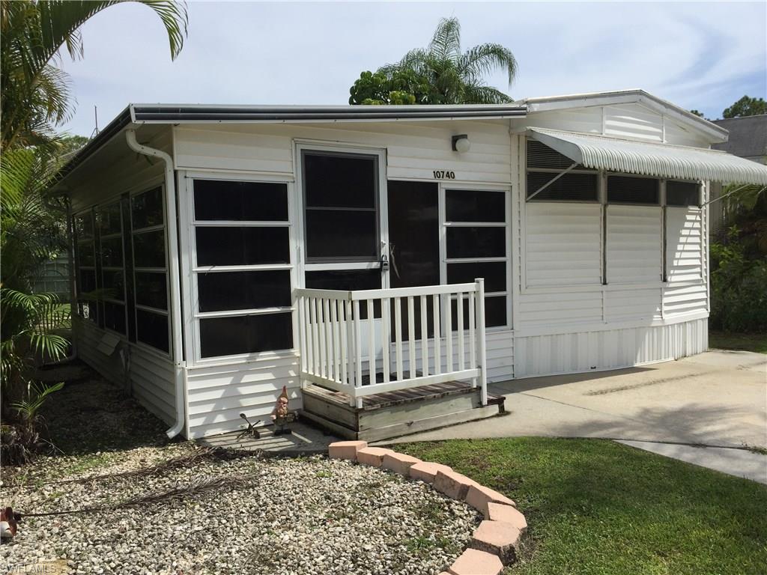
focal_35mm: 29
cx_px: 384
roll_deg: +1.2
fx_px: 643
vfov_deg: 48.2
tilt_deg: -7.1
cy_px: 288
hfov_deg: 61.7
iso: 32
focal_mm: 4.15
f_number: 2.2
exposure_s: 1/3300
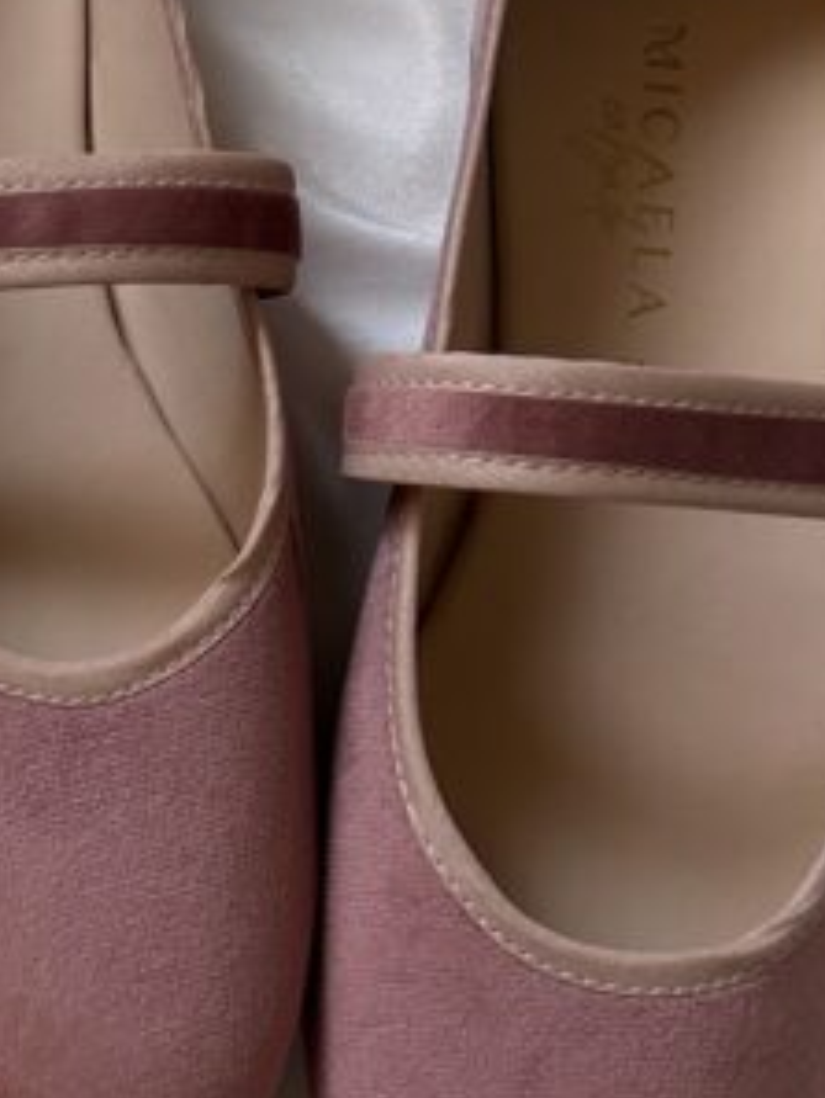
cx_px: -111
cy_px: 721
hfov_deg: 20.0
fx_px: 2223
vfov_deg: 27.6
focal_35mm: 70
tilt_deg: -78.1
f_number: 1.5
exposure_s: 1/60
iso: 200
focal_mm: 5.7
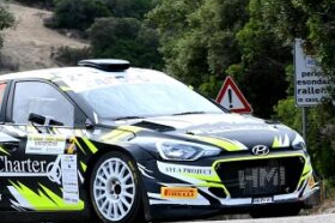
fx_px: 2231
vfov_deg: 5.7
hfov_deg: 8.6
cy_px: 52
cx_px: 173
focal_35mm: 240
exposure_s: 1/500
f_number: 7.1
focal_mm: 70
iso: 400
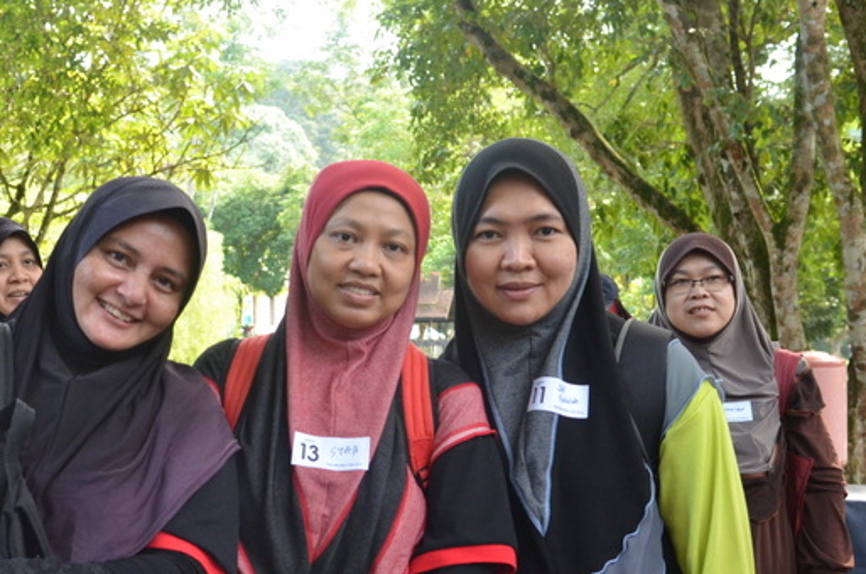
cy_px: 434
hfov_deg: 36.7
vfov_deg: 24.8
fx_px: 1291
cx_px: 297
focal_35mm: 54
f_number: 4.5
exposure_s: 1/125
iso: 1000
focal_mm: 23
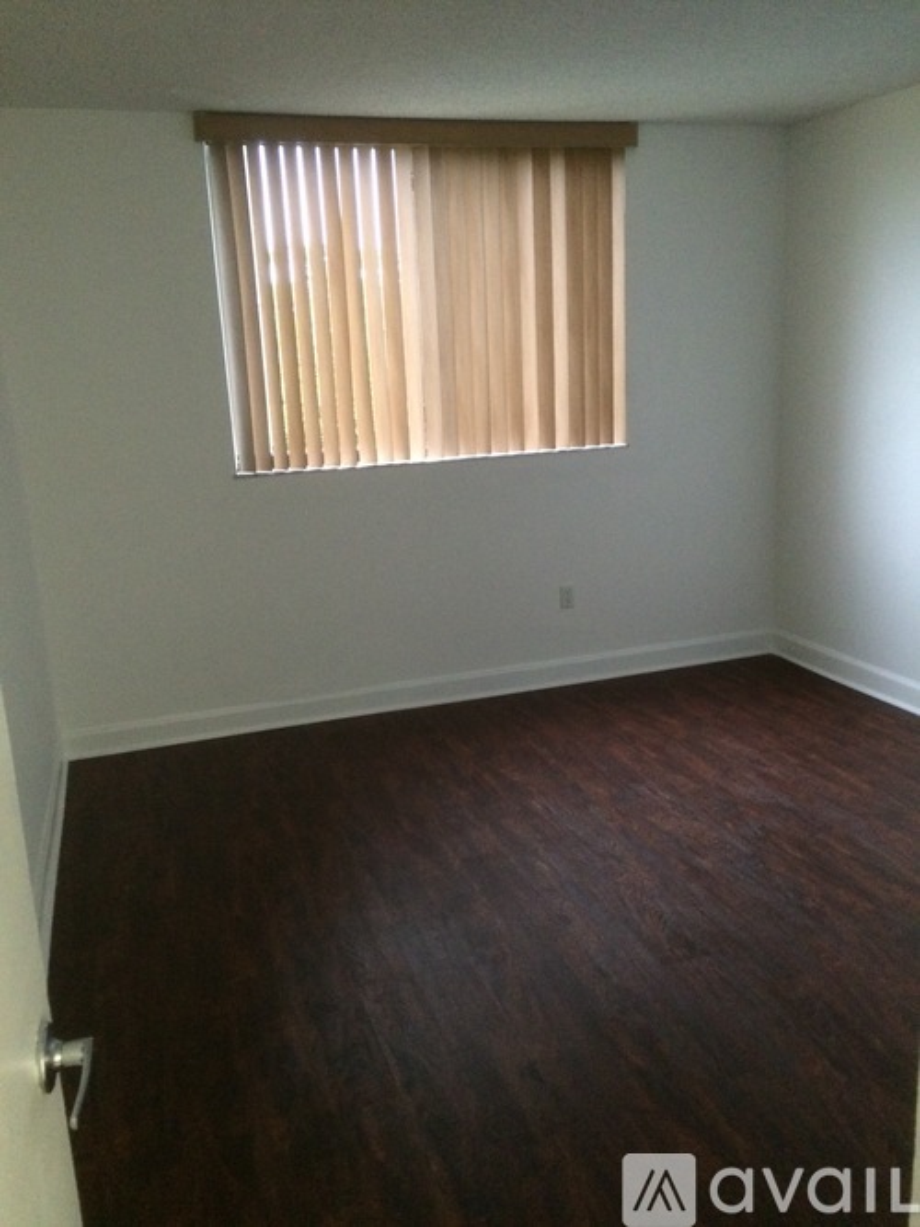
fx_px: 1028
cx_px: 460
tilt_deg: -12.4
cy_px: 614
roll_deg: +3.9
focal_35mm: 29
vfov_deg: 61.7
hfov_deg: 48.2
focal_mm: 4.15
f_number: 2.2
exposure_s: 1/15
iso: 320
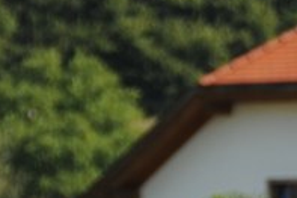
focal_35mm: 778
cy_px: 491
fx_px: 6413
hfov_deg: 2.6
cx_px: 421
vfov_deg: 1.8
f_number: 5.6
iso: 400
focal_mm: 100
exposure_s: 1/1600
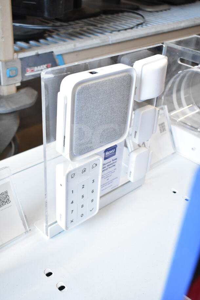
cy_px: 150
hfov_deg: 33.0
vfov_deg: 47.9
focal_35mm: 40
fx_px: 337
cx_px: 100
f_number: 5
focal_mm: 27
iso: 1600
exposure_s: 1/100
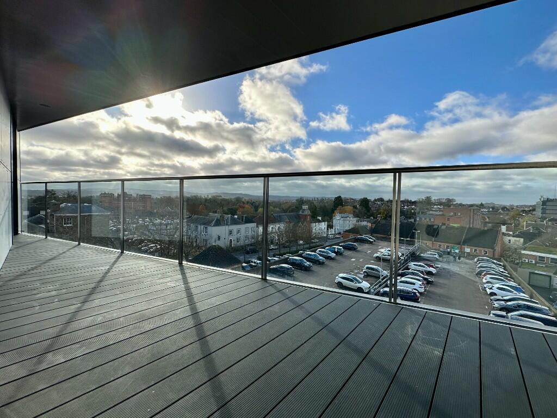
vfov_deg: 85.7
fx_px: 225
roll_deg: -0.8
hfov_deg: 102.1
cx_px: 278
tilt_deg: -2.2
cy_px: 209
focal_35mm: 14
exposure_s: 1/2053
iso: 50
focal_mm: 2.22
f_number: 2.2
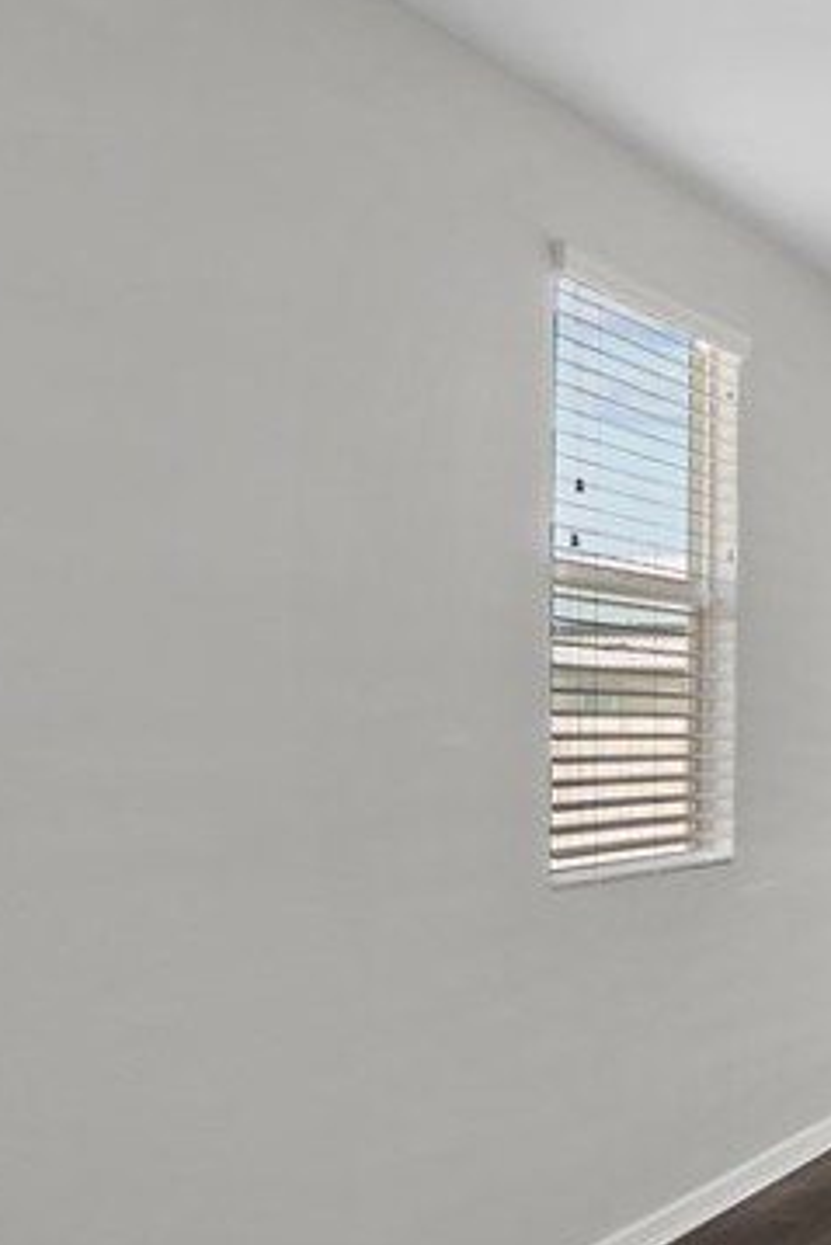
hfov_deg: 20.6
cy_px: 715
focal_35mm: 40
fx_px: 1384
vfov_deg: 48.3
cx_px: 1561
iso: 125
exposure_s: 1/1.25
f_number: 9
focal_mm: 14
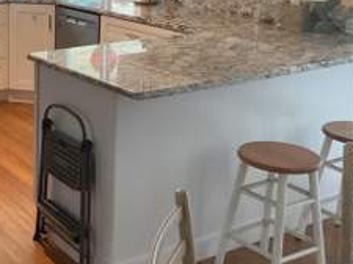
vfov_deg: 23.2
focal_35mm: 62
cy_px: 47
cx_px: -19
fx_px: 631
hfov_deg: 28.8
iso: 250
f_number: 1.8
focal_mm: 3
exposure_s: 1/60
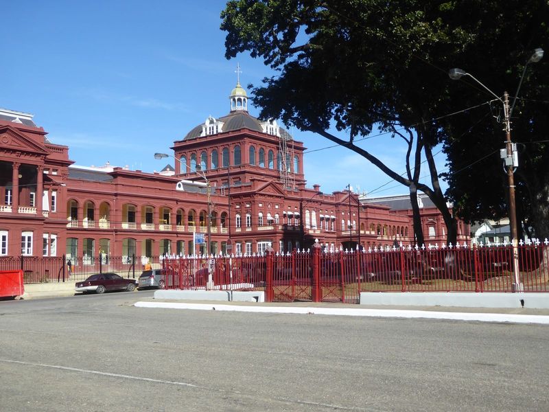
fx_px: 619
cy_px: 206
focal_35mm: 39
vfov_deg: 36.8
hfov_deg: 47.9
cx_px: 274
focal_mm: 6.7
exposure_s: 1/640
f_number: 3.7
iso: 80
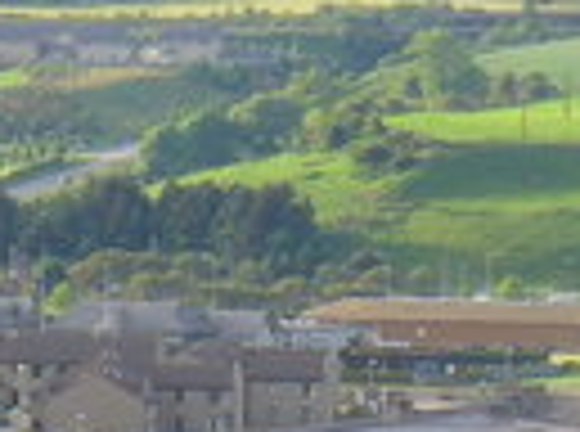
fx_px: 9808
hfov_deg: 3.4
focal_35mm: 587
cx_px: 378
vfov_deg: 2.5
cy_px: 702
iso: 80
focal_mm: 19.4
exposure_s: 1/200
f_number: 3.7
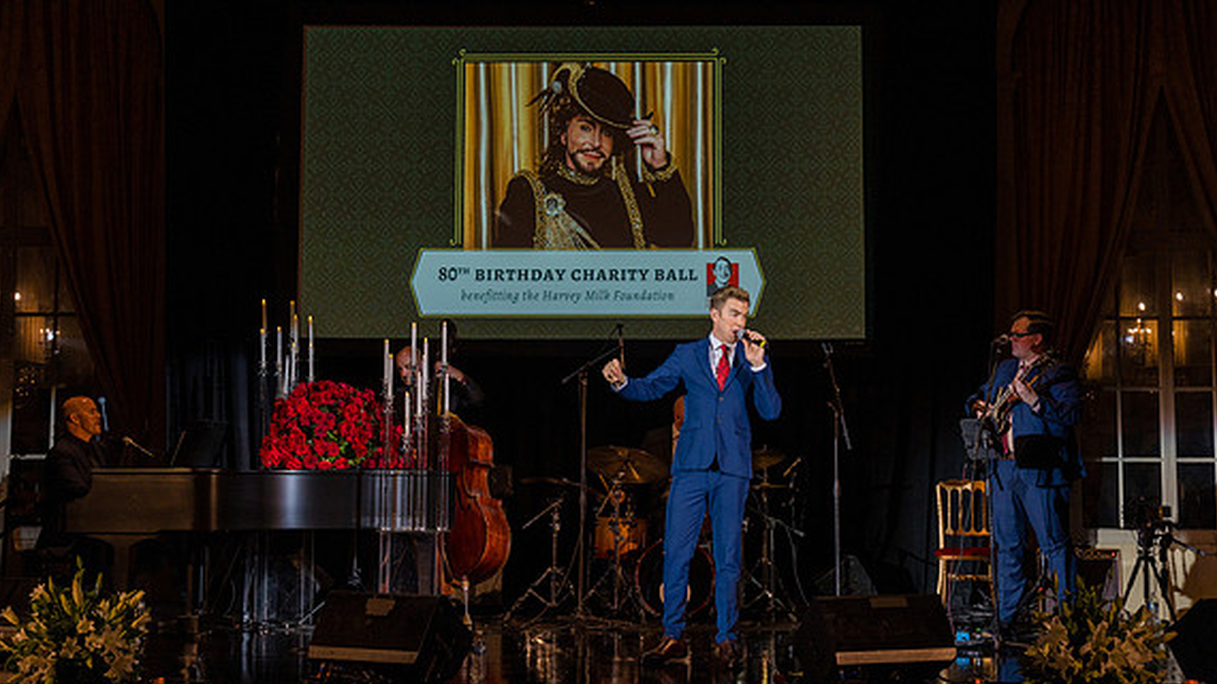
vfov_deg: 24.9
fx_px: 1548
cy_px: 328
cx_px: 608
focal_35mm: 48
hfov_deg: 42.9
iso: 800
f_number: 5.6
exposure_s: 1/200
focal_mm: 45
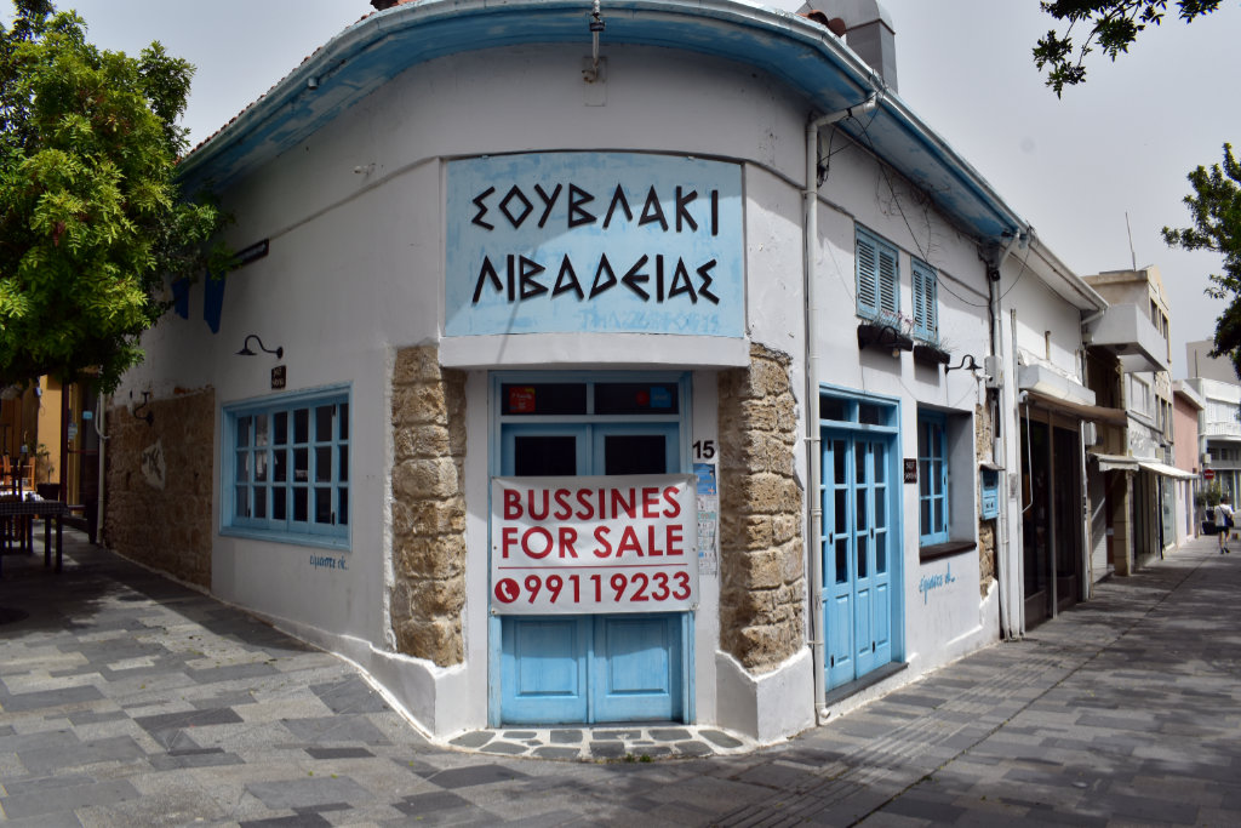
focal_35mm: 27
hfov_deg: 67.4
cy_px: 414
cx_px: 620
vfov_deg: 47.9
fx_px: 931
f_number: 11
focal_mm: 18
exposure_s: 1/500
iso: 280
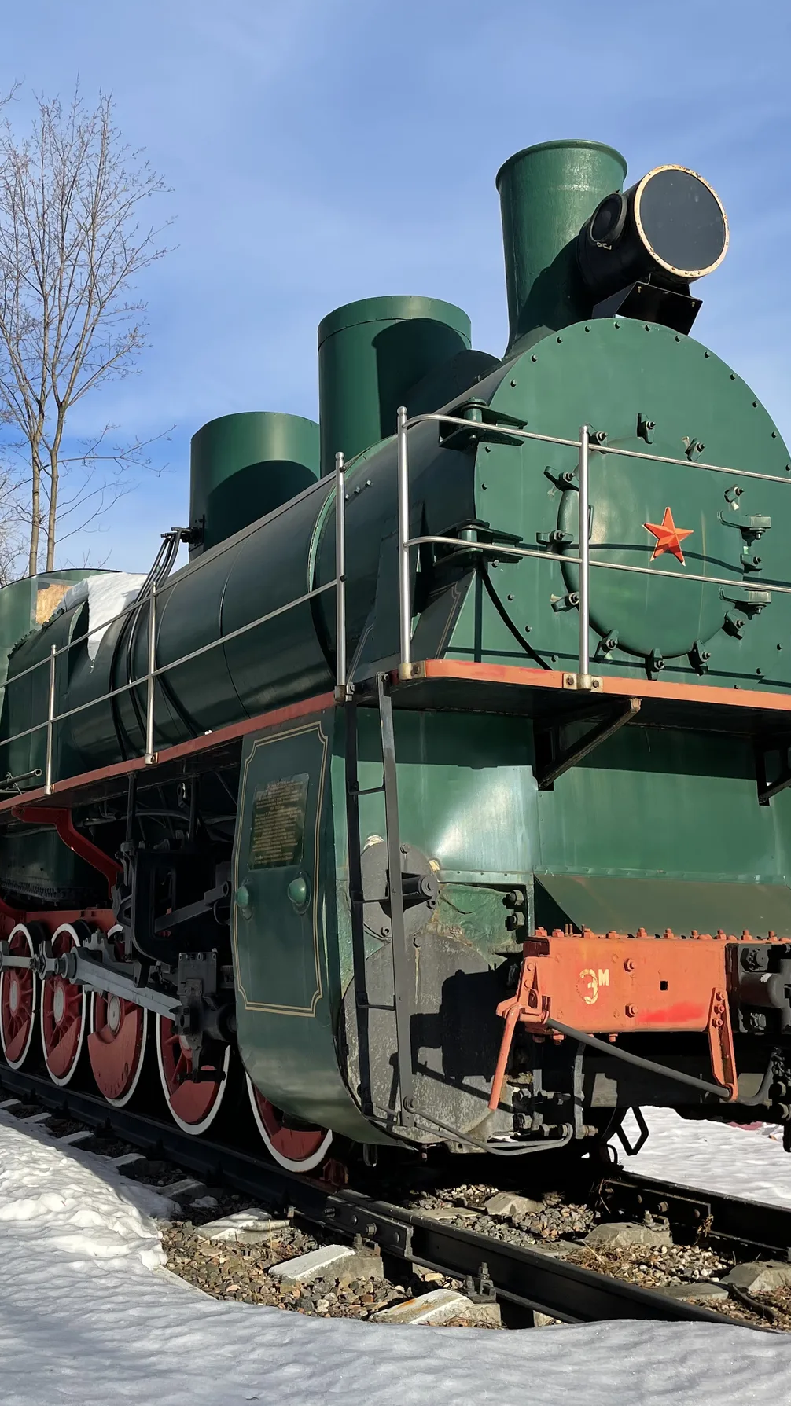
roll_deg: -1.3
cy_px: 701
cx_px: 264
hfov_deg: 30.9
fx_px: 1417
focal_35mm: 38
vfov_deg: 52.8
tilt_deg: +13.3
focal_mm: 4.2
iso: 32
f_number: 1.6
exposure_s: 1/2959
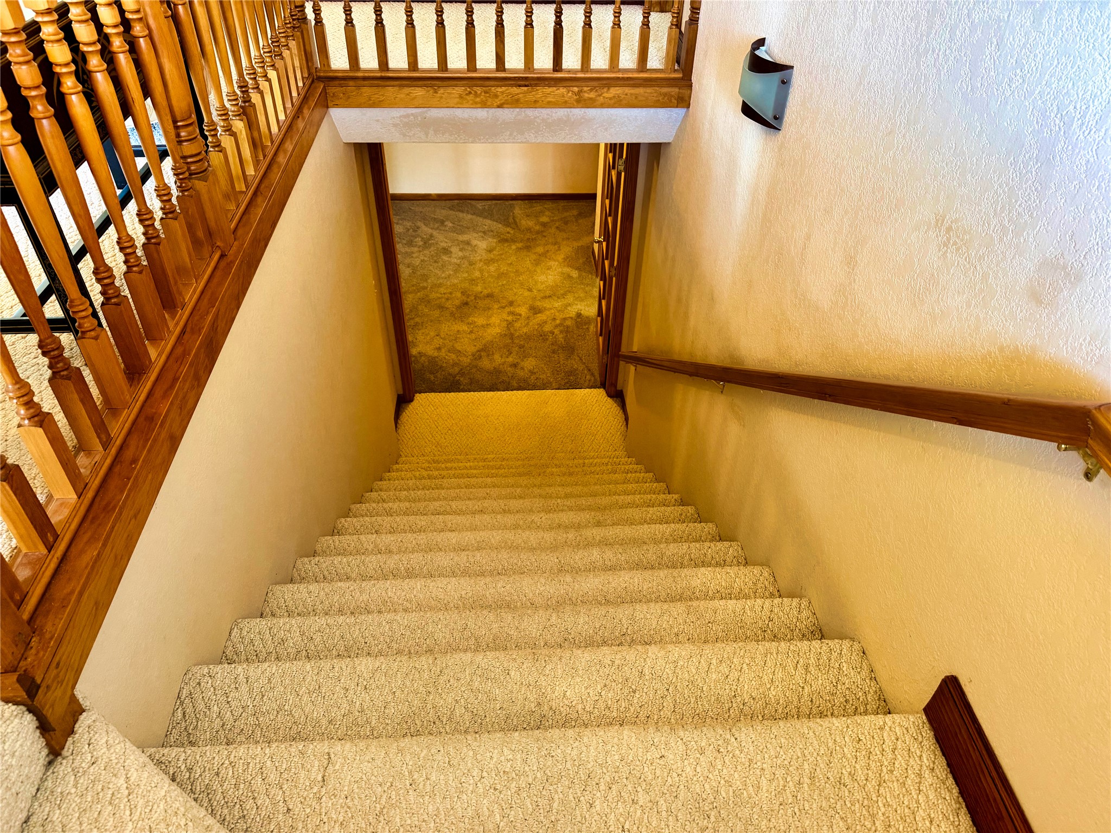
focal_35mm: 24
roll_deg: -1.2
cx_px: 556
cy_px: 416
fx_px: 770
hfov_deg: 71.6
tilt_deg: -39.7
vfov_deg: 56.8
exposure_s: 1/60
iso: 320
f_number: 1.78
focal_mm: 6.76
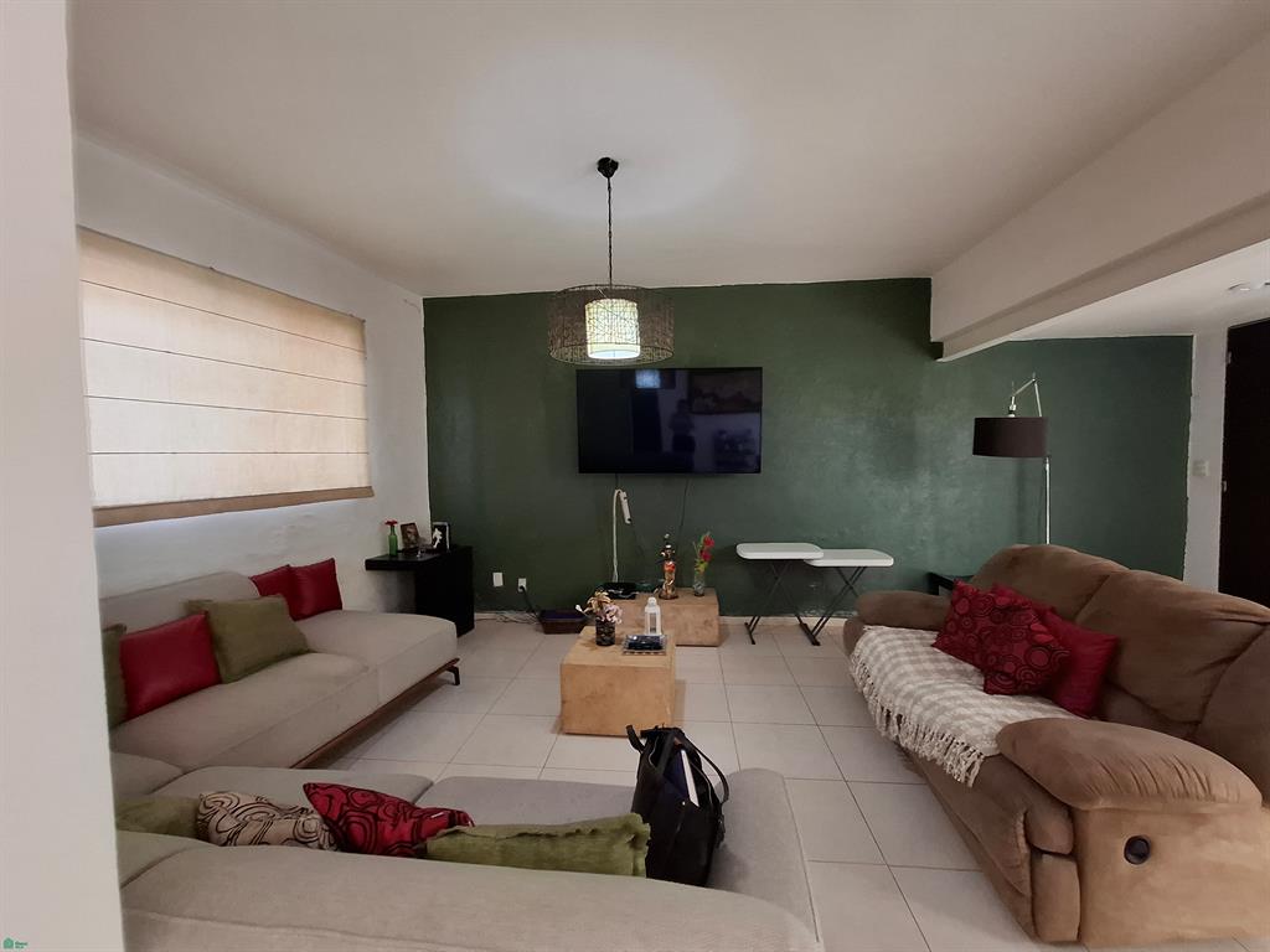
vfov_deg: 89.9
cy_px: 476
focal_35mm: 13
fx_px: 477
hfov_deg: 106.2
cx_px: 635
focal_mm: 1.74
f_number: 2.2
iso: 160
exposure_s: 1/30
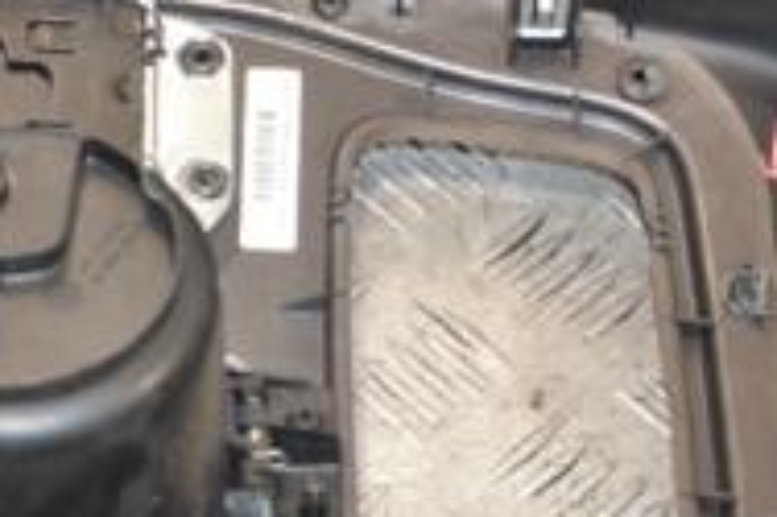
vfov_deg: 9.5
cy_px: 331
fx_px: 3105
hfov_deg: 14.1
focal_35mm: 144
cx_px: 103
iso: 800
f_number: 5
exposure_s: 1/200
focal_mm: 30
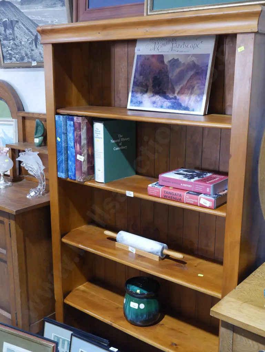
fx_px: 408
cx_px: 132
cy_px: 176
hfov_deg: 36.0
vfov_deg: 46.8
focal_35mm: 40
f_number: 4.5
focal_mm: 20
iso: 1000
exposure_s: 1/60
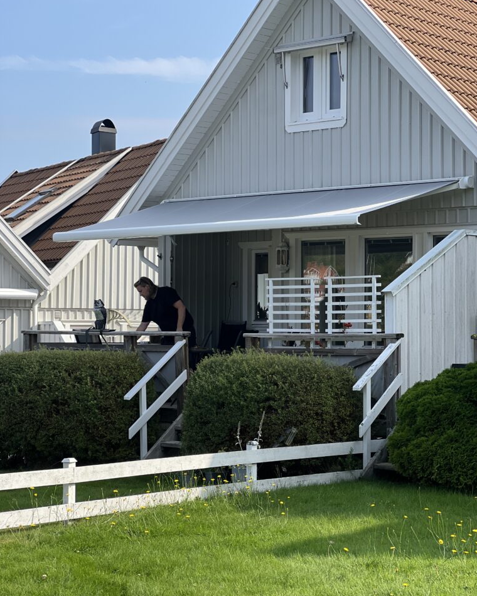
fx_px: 1429
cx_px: 240
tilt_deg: +2.4
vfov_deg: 23.6
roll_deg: +0.2
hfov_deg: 18.9
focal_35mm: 81
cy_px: 306
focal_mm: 9
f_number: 2.8
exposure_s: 1/449
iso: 32
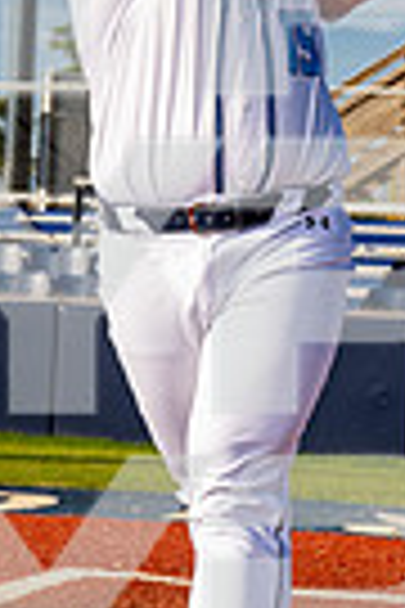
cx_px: 162
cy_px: 279
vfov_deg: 15.8
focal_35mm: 130
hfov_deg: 10.5
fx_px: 2194
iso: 100
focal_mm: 39
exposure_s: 1/1250
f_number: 4
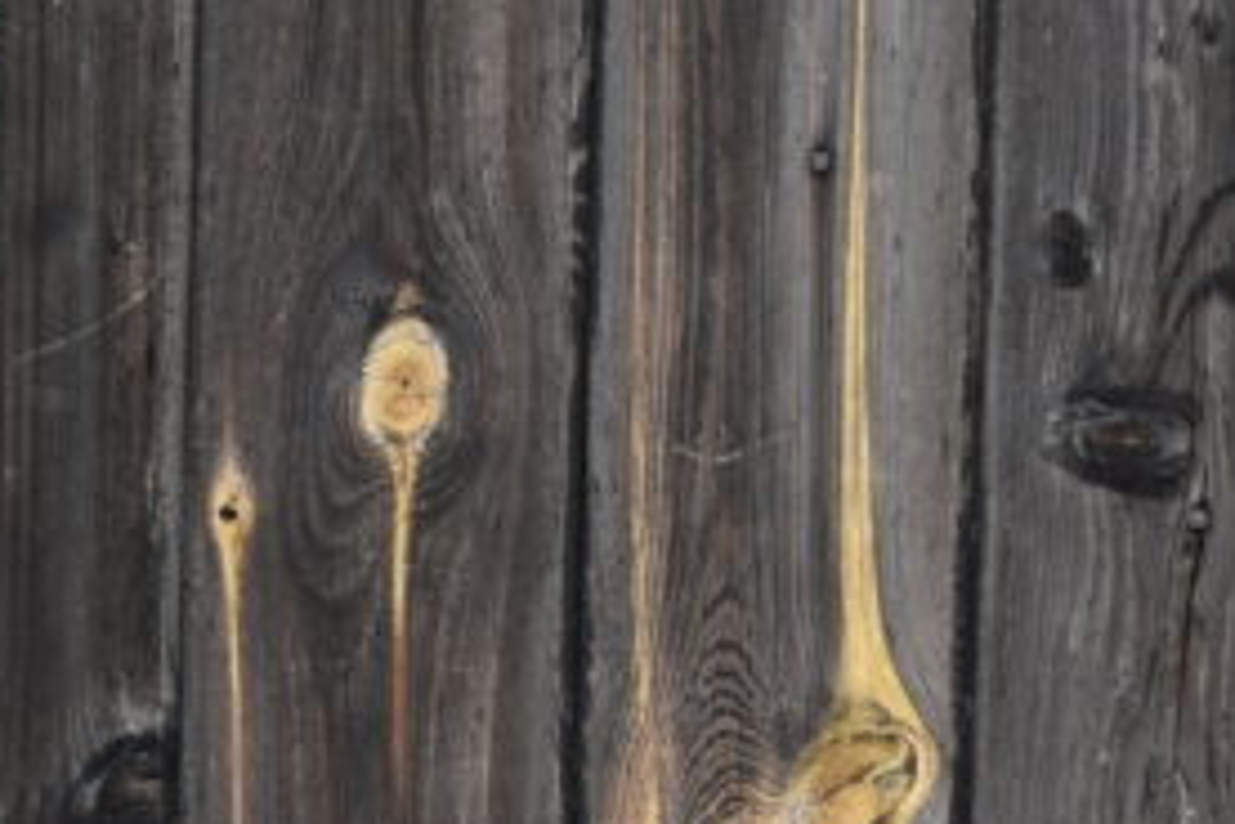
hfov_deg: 4.0
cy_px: 251
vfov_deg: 2.7
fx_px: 17632
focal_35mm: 514
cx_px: -268
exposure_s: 1/250
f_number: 8
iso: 320
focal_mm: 70
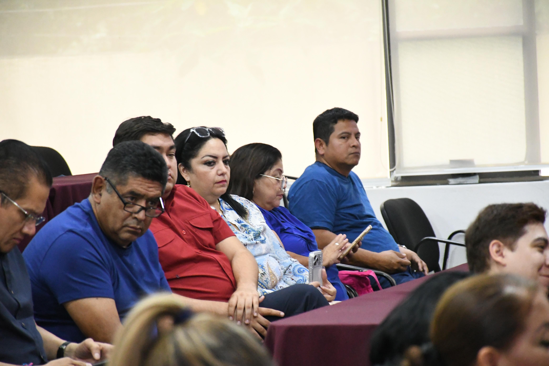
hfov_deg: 9.8
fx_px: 3202
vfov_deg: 6.5
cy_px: 183
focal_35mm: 210
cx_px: 274
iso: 10000
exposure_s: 1/100
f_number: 5.6
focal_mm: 140
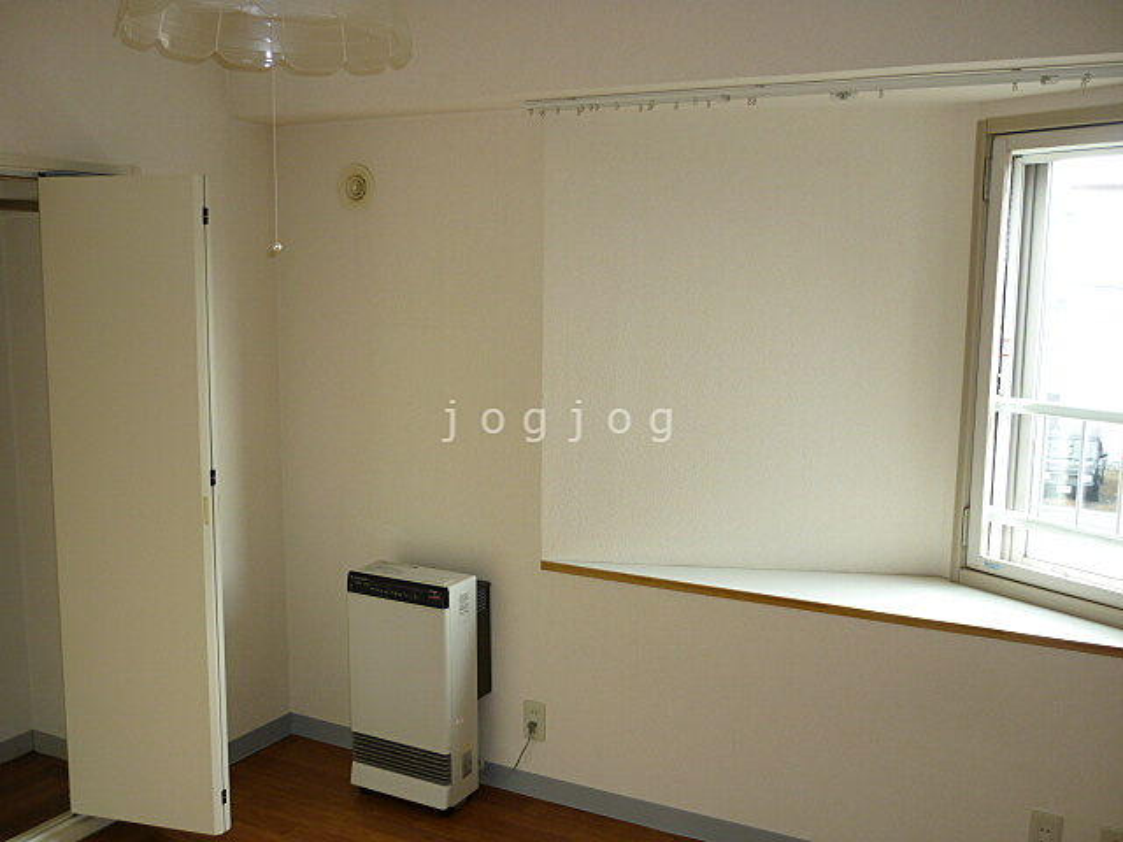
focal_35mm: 33
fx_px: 1071
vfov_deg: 42.9
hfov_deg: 55.4
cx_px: 562
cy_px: 421
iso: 100
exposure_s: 1/30
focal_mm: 5.5
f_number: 2.8
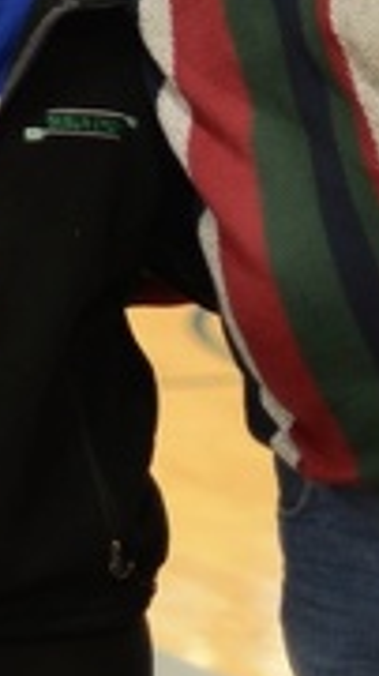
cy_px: -214
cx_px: -315
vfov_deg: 9.2
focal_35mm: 230
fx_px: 4117
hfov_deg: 5.2
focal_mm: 50
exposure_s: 1/50
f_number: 1.4
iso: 140
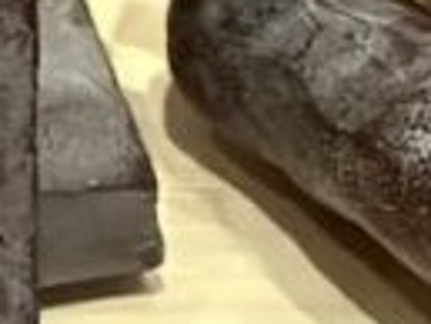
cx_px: -130
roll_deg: +1.9
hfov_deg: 5.2
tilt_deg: -24.7
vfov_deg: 3.7
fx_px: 4761
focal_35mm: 382
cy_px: -945
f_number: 1.78
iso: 800
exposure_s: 1/30
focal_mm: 6.86
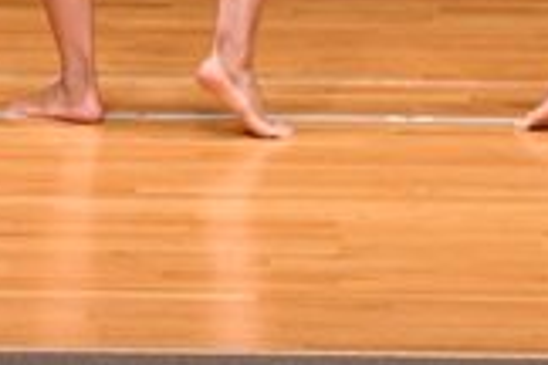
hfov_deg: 2.6
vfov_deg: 1.7
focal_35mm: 803
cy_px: -422
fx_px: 12222
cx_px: -15
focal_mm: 112
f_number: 5.6
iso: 3200
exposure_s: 1/400
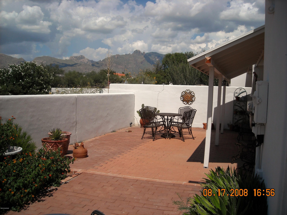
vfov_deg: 40.7
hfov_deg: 52.6
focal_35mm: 35
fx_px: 290
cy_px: 108
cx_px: 144
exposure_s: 1/707
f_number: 5.6
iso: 64
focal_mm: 5.7
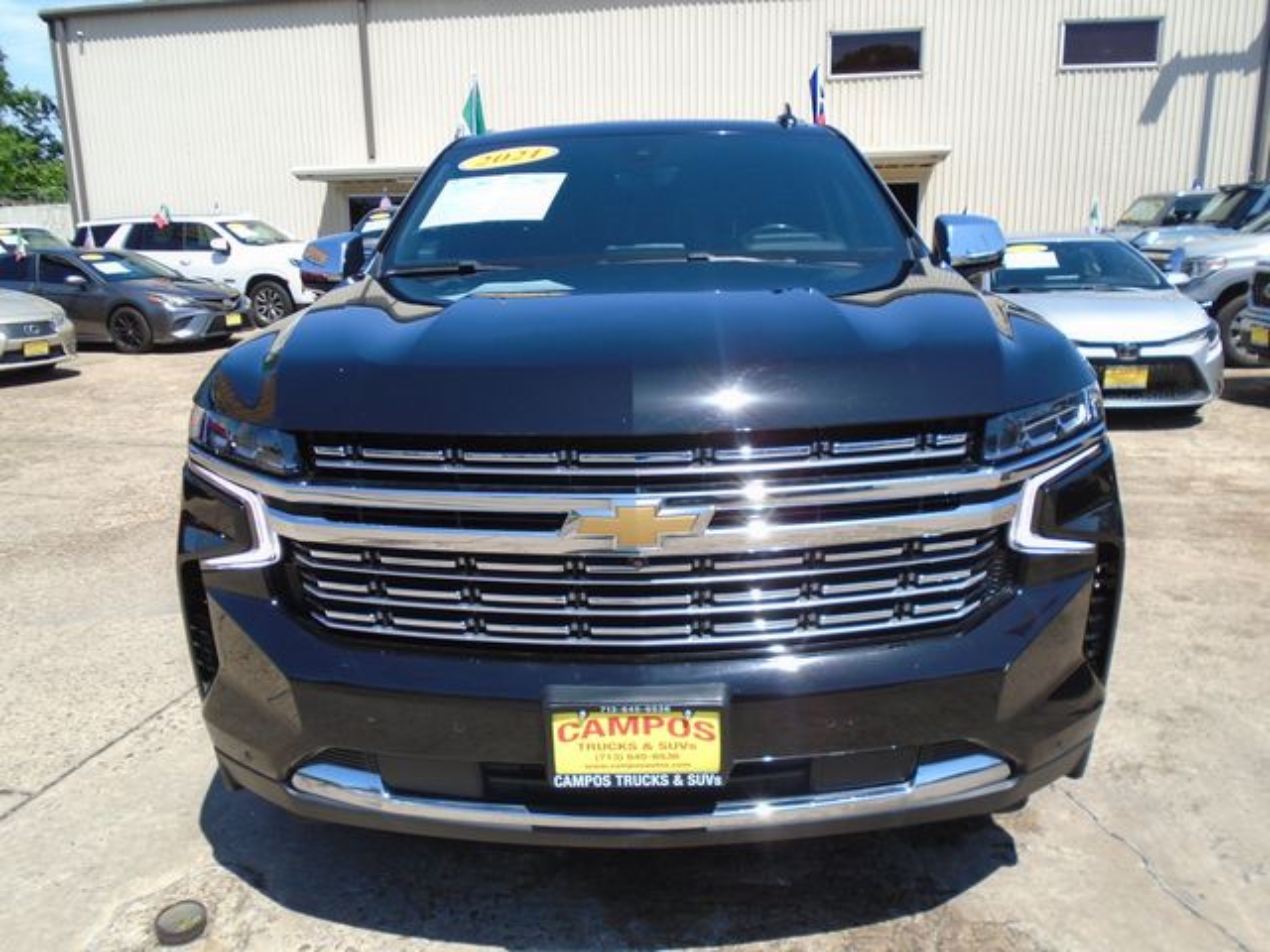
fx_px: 954
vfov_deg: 53.1
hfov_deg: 67.3
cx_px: 635
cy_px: 476
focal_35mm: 26
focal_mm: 4.6
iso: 100
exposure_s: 1/800
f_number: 3.2
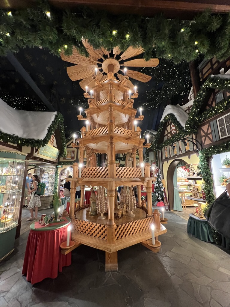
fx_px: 115
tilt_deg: +10.1
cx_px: 115
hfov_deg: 89.9
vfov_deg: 106.2
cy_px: 154
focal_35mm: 13
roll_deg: +1.1
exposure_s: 1/50
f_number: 1.8
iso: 500
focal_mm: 1.57
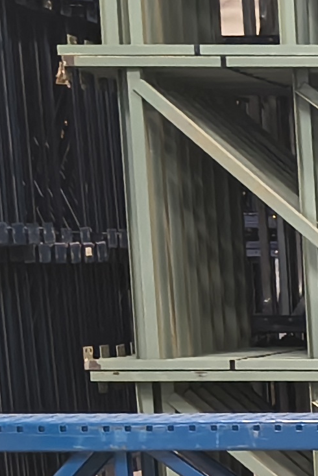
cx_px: 848
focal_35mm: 145
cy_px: 615
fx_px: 1919
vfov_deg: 13.6
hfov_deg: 8.4
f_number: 1.7
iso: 1160
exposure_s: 1/40
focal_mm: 4.68
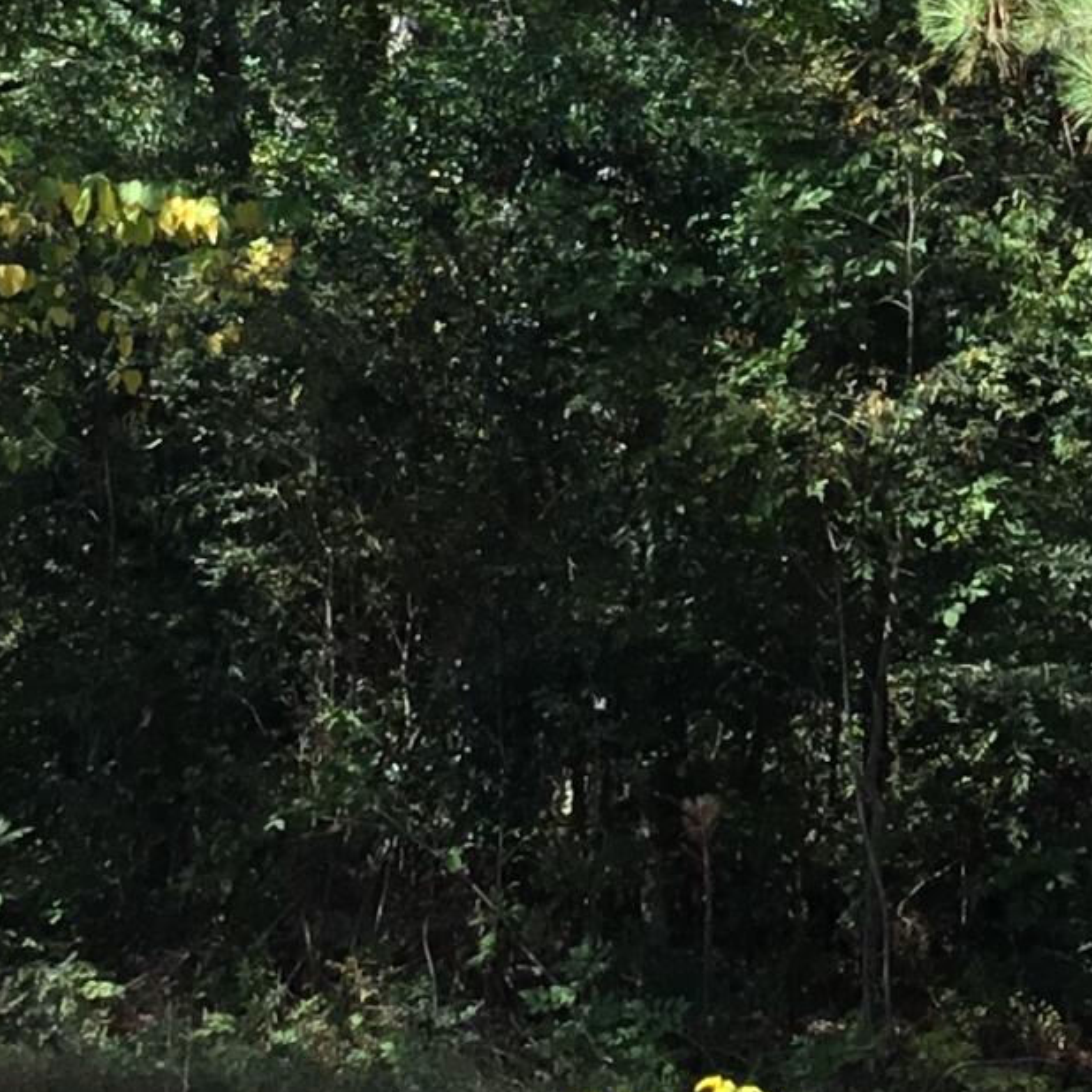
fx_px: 4747
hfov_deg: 12.9
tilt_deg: +1.0
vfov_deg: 13.1
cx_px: 1203
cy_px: 219
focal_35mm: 133
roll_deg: -1.4
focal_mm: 3.3
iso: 25
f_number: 2.4
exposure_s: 1/377
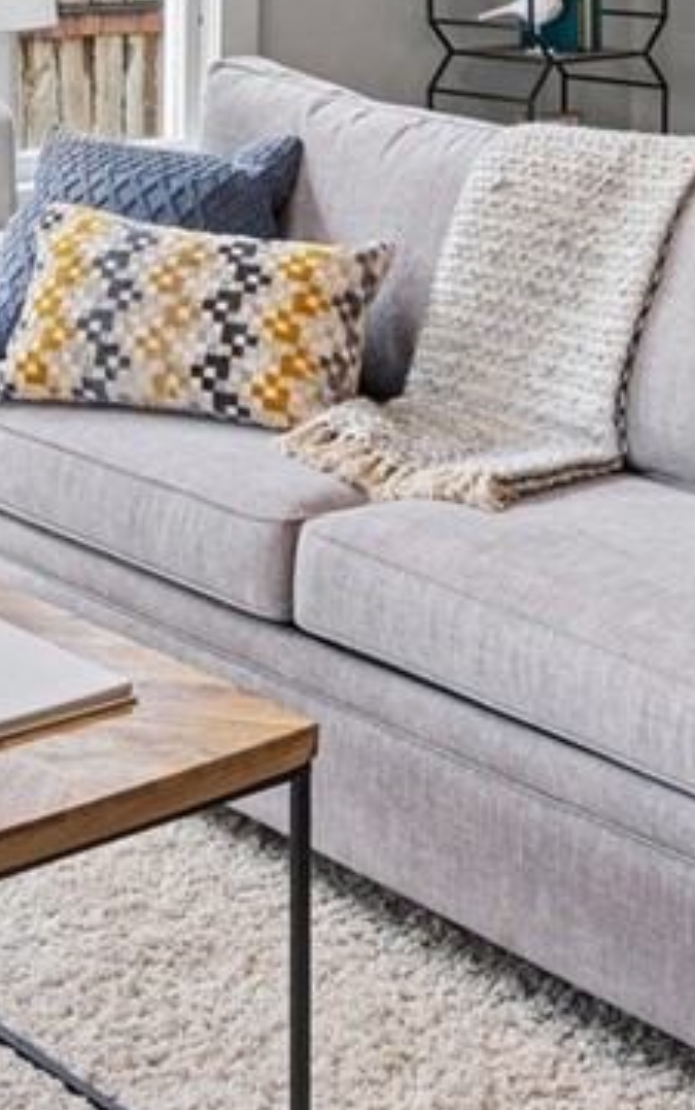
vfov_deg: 24.6
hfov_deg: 16.4
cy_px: -175
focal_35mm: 77
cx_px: -114
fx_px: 2329
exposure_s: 1/5
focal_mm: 16
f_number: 9
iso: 200
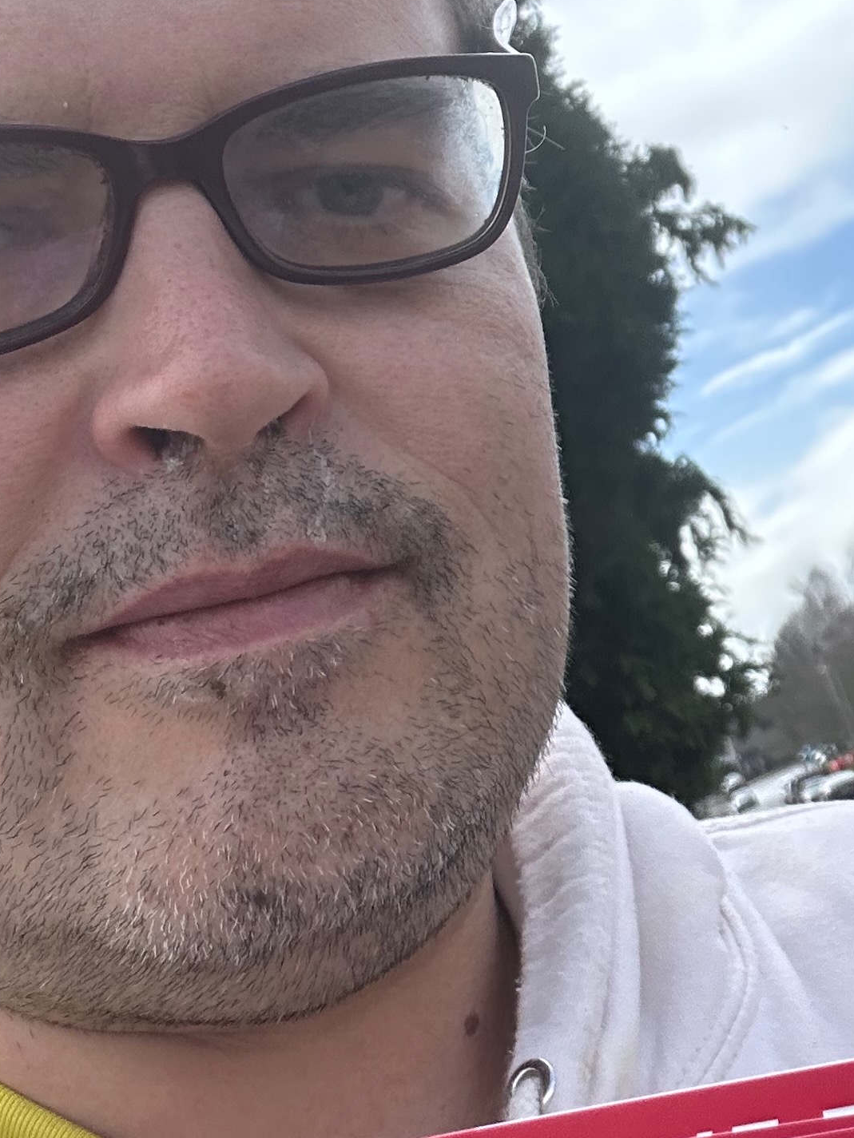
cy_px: 365
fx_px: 2138
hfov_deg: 21.6
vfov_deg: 29.6
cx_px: 888
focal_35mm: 65
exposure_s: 1/675
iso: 25
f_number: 1.9
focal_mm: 2.69
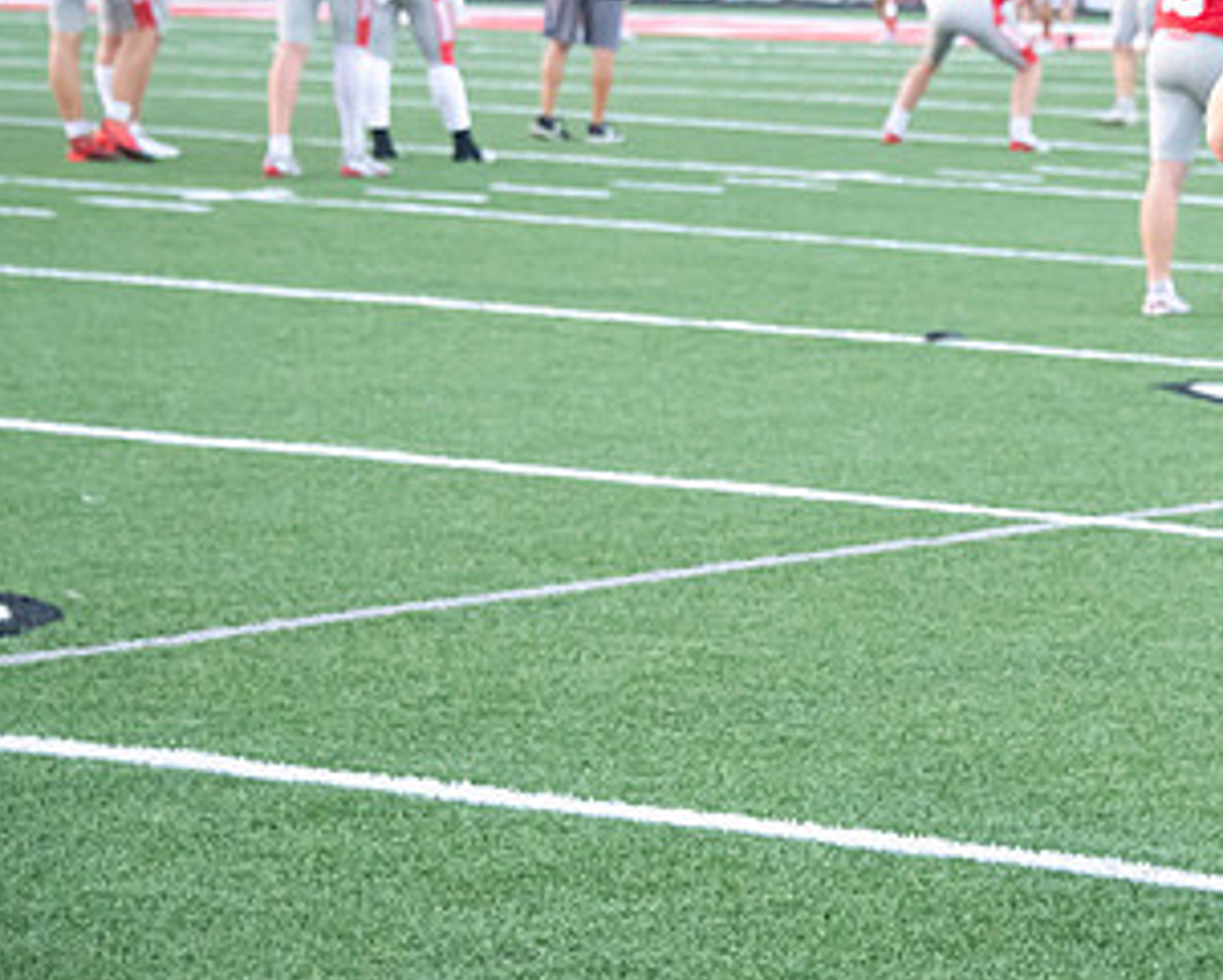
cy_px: 238
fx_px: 6554
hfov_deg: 10.6
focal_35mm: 181
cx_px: 1105
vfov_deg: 8.5
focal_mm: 100
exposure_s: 1/640
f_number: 5.6
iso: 4000
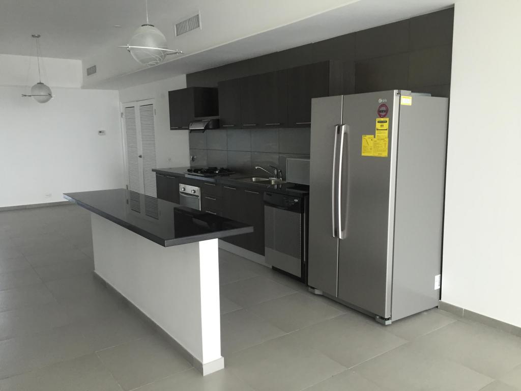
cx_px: 260
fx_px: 436
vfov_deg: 48.2
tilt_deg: -8.0
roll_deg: -0.1
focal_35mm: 29
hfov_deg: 61.7
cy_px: 196
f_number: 2.2
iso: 40
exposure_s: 1/30
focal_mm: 4.15
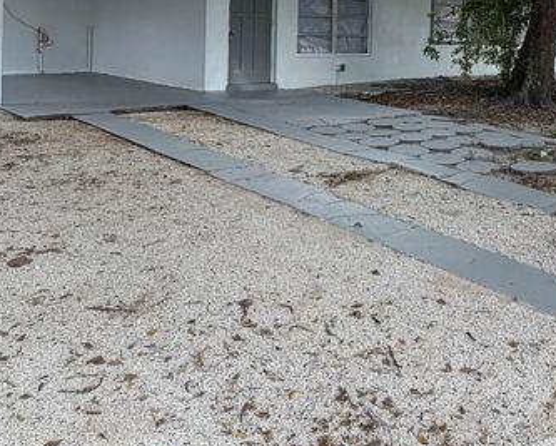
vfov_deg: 33.6
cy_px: 37
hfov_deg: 42.4
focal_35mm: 42
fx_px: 692
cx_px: 419
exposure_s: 1/232
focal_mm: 2.22
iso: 50
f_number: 2.2
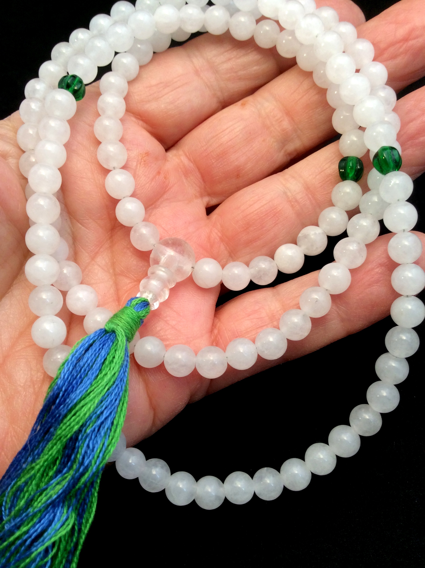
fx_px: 542
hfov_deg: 42.8
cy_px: 284
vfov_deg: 55.4
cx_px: 212
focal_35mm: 33
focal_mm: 3.3
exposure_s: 1/40
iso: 40
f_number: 2.4
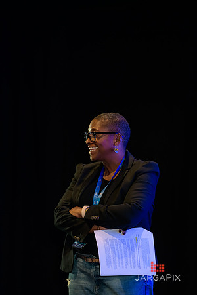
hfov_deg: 6.9
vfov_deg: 10.3
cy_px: 148
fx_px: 1642
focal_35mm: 200
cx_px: 98
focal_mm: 200
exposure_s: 1/200
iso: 1600
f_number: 3.2
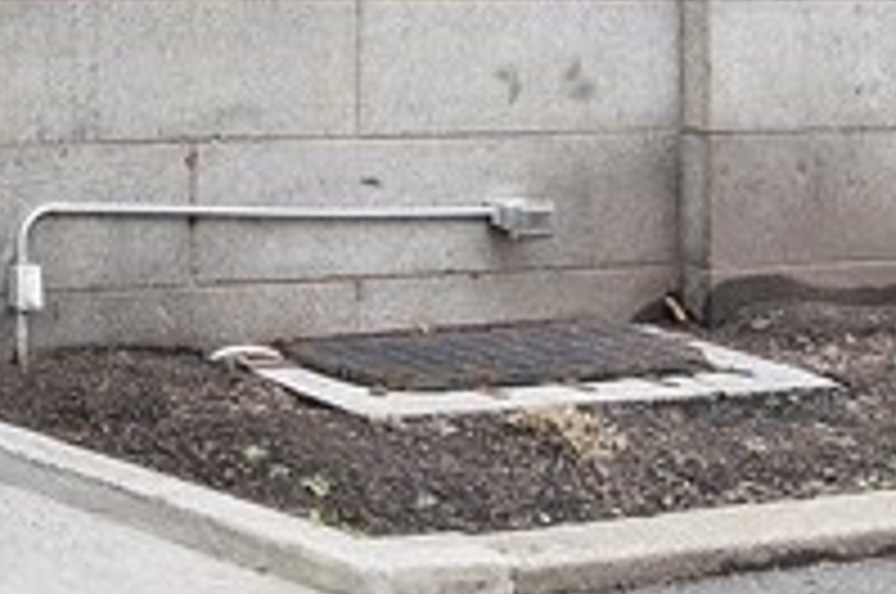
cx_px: -410
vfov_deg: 17.9
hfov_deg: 23.2
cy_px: -133
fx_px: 1789
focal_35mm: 72
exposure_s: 1/100
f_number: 8
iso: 800
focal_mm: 14
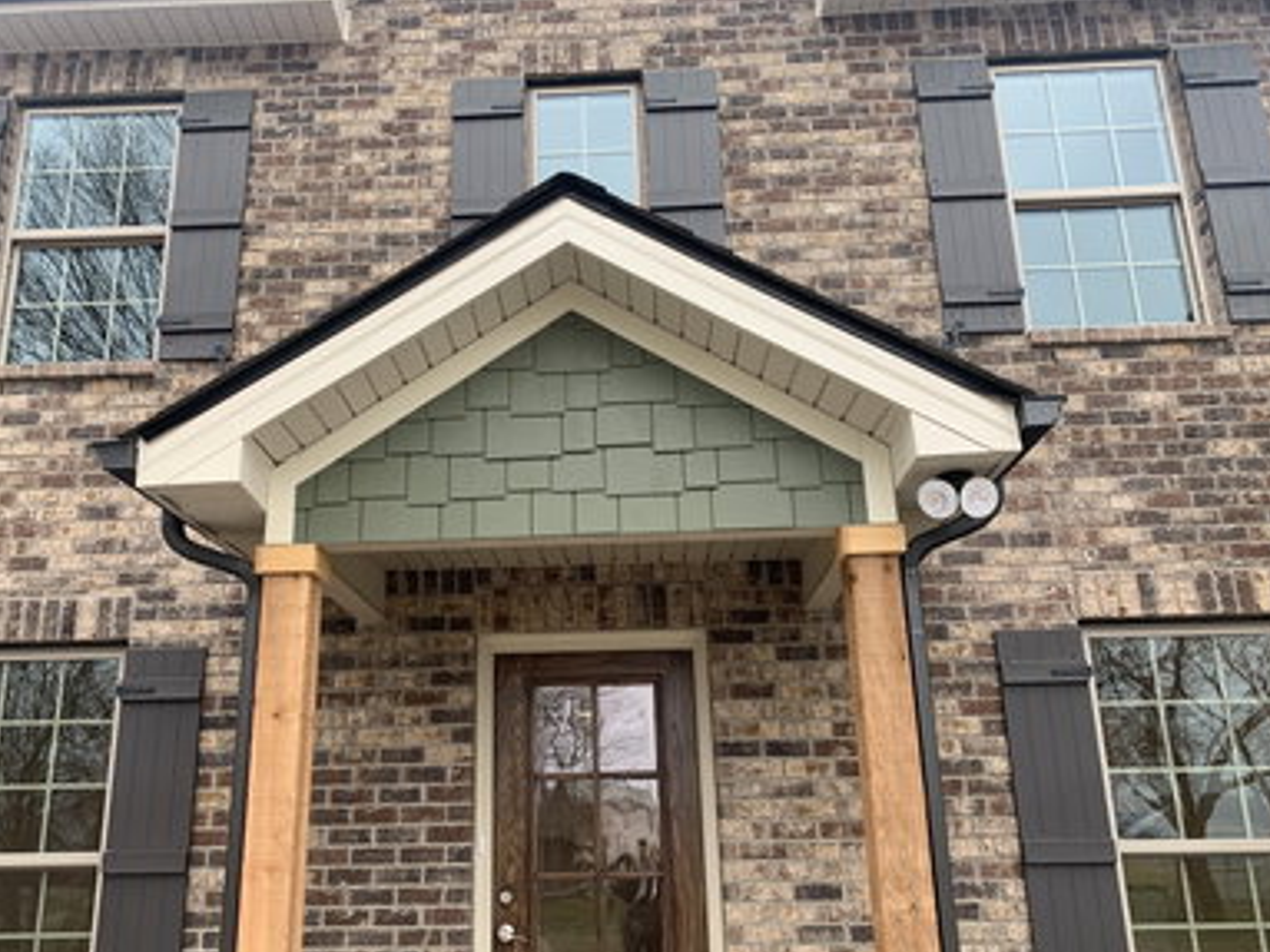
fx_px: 1064
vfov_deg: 48.1
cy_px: 527
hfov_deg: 61.6
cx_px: 589
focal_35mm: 29
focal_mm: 4.25
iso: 32
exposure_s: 1/122
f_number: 1.8
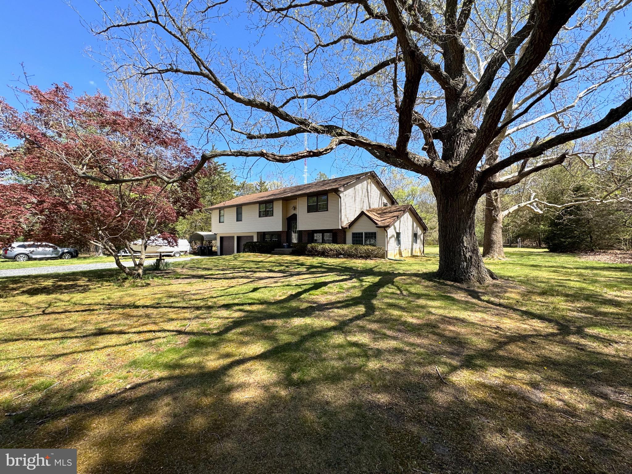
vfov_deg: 85.7
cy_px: 237
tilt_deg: +0.4
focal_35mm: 14
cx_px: 316
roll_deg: -1.4
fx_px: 256
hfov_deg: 102.1
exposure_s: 1/700
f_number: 2.2
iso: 40
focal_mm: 2.22
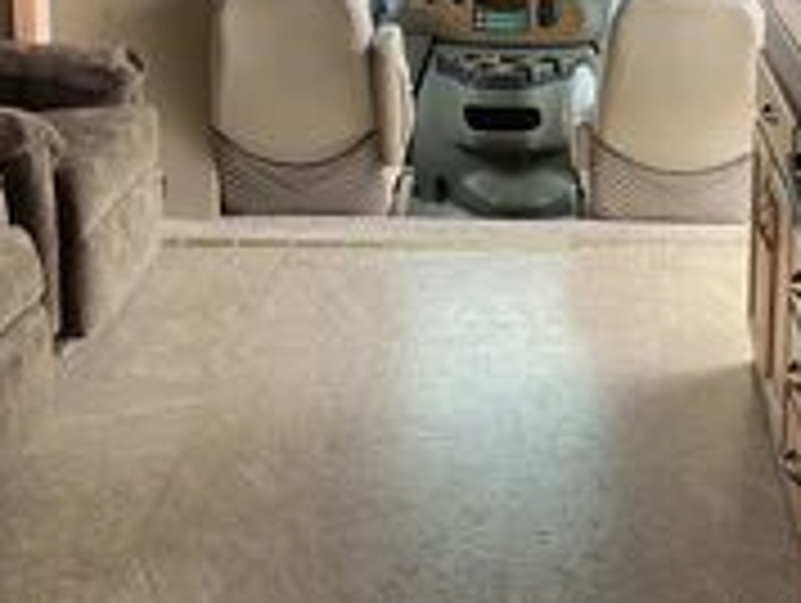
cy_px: -63
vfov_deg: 21.5
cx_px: 526
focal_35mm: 65
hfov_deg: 29.6
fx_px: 1506
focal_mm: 3
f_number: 1.8
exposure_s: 1/122
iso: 64
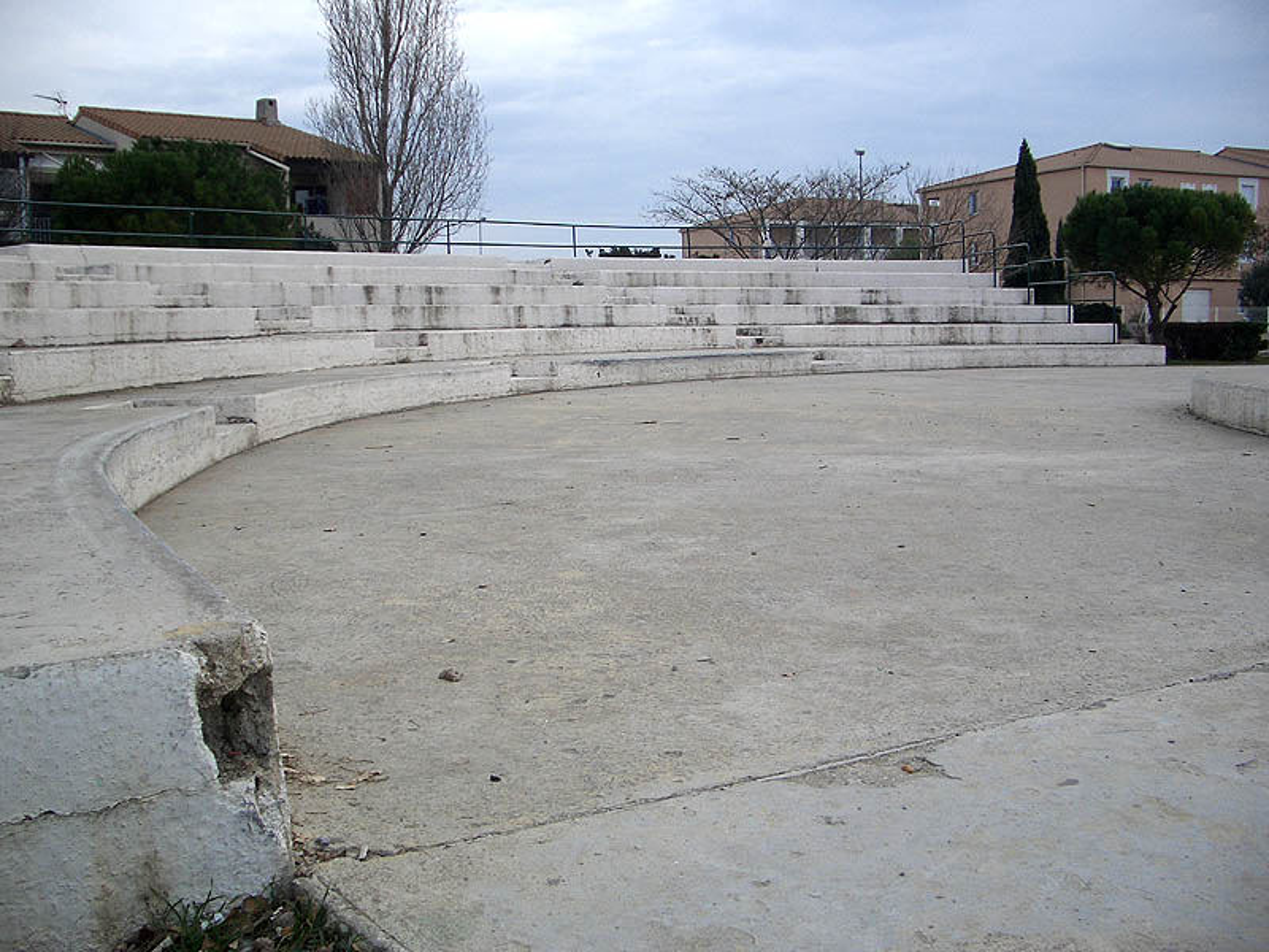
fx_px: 1283
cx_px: 634
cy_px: 476
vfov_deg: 40.7
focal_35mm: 35
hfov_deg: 52.6
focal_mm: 5.8
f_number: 2.6
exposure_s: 1/640
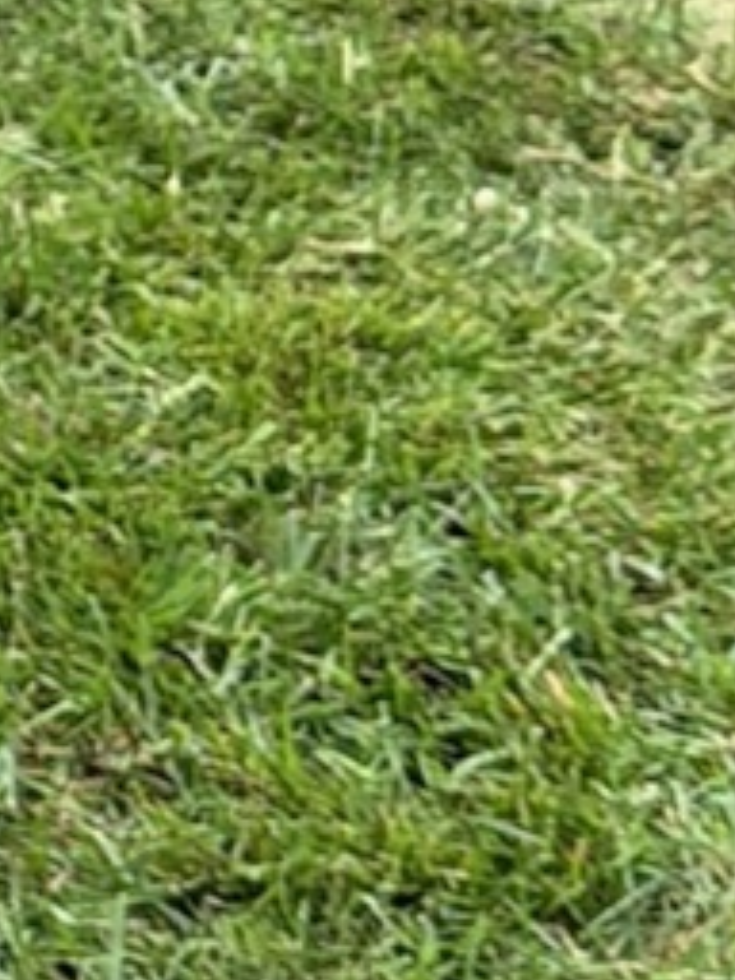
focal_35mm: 150
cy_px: -264
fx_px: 4247
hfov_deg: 8.8
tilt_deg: -25.0
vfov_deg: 12.8
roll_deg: -0.7
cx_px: -1152
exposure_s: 1/1653
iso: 80
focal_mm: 6.76
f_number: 1.78
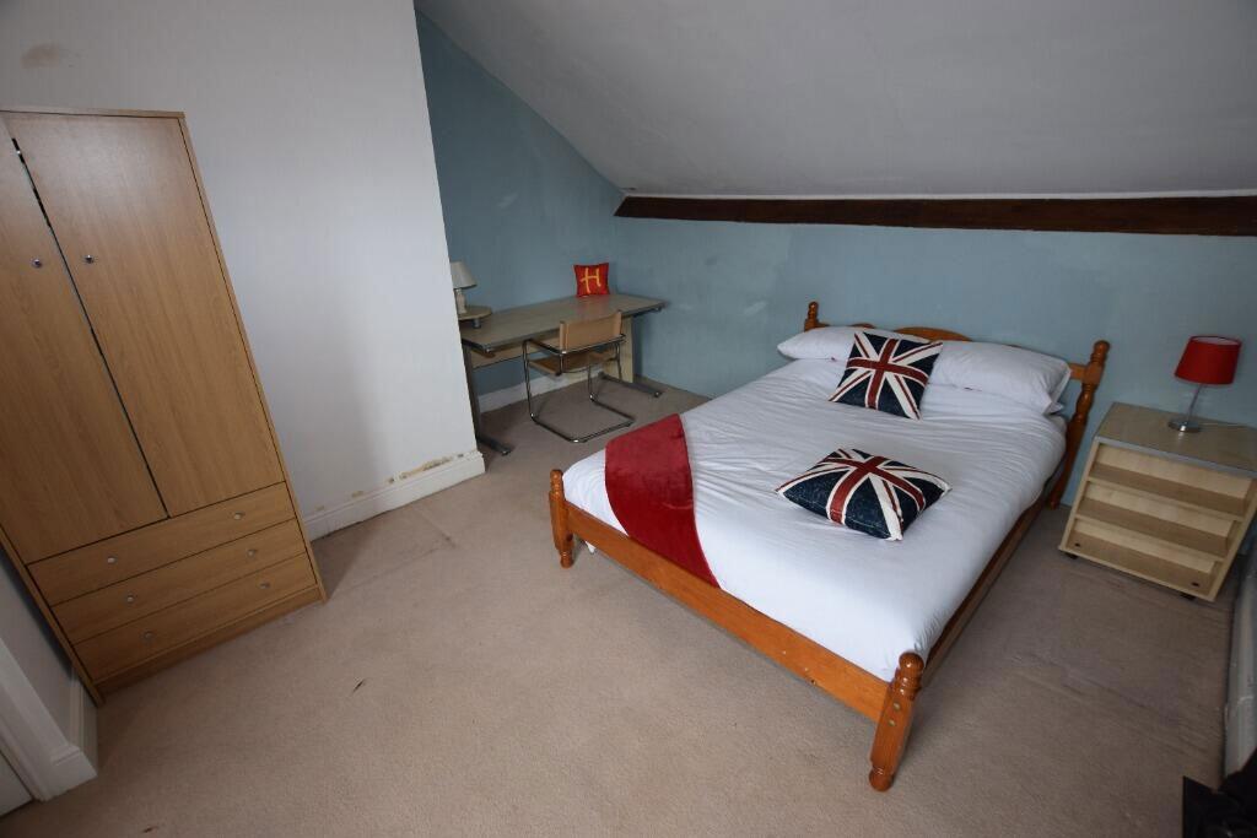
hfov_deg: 100.4
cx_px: 628
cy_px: 419
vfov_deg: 77.3
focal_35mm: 15
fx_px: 524
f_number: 5
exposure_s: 1/60
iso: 400
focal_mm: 10
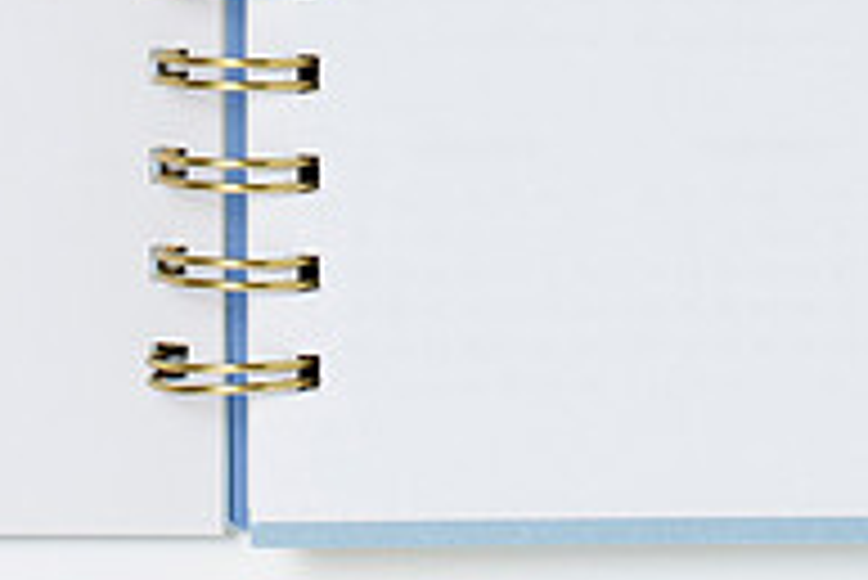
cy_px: -219
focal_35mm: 224
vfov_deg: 6.1
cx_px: 234
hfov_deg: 9.2
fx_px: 5405
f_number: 9
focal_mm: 50
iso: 200
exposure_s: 1/200
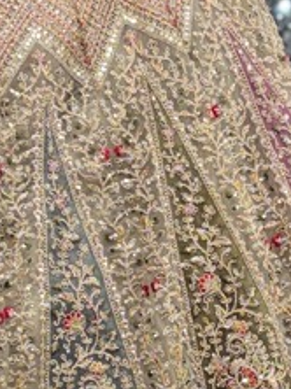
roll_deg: +0.0
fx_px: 1685
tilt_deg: -9.7
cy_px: 307
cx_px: 189
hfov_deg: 9.9
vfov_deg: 13.1
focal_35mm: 150
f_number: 1.6
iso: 80
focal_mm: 5.96
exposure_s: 1/100
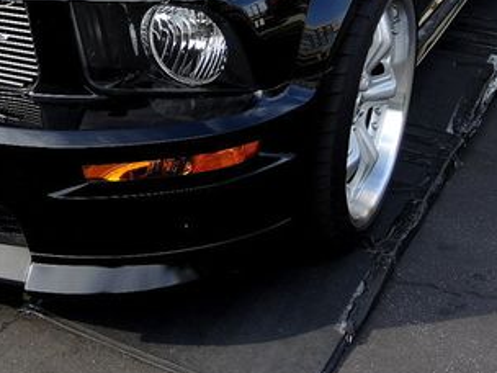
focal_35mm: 59
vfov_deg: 23.8
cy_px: 5
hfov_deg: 32.1
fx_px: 847
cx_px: 121
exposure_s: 1/500
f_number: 2
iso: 80
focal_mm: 6
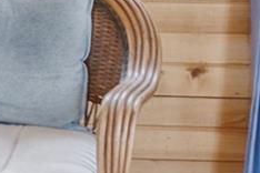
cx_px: -247
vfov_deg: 5.4
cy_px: -329
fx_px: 1726
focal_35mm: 239
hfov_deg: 8.2
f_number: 8
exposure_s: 1/100
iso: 400
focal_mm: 35
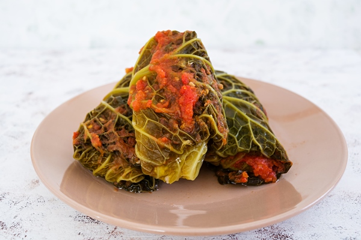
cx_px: 180
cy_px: 120
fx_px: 376
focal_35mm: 38
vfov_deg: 35.5
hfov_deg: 51.3
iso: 100
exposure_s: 1/100
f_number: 5.6
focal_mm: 25
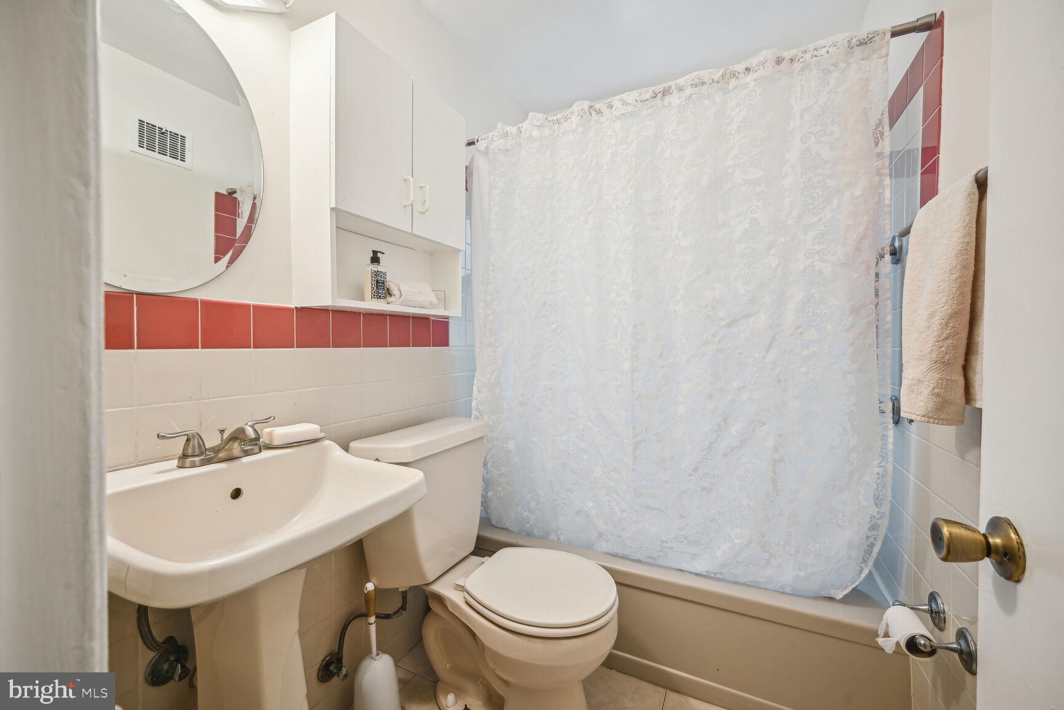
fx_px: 414
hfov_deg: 104.3
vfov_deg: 81.2
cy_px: 355
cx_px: 532
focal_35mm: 14
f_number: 9
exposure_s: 1/25
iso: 200
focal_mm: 14
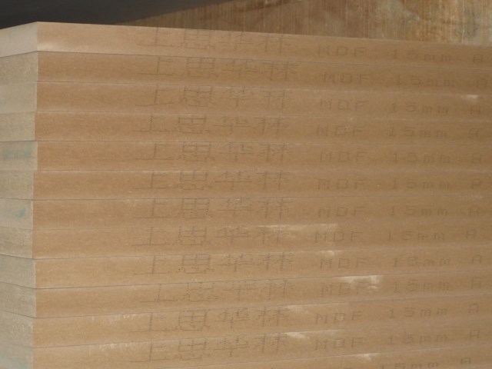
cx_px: 246
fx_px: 1549
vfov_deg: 13.6
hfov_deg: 18.0
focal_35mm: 109
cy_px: 184
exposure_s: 1/50
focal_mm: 13.6
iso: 200
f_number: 5.6
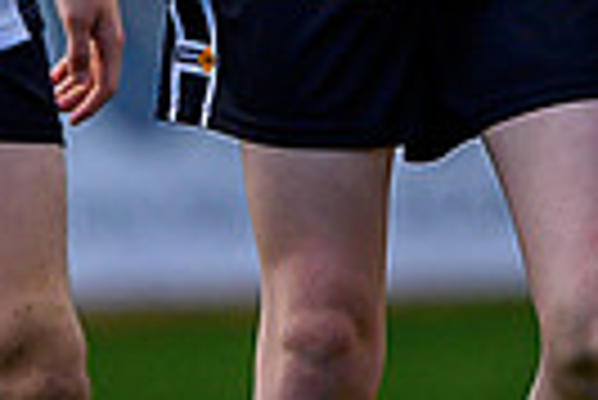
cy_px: -824
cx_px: 508
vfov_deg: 0.3
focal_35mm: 3958
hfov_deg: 0.5
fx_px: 65818
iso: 320
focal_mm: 500
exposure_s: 1/1600
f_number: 4
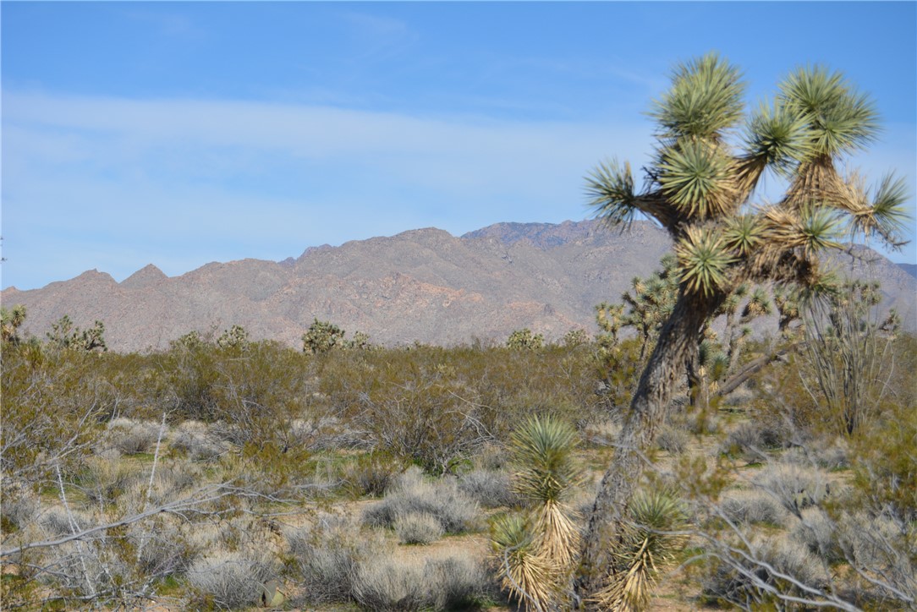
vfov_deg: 16.6
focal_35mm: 82
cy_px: 306
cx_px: 458
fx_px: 2102
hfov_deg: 24.6
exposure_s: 1/2000
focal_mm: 55
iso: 400
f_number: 7.1
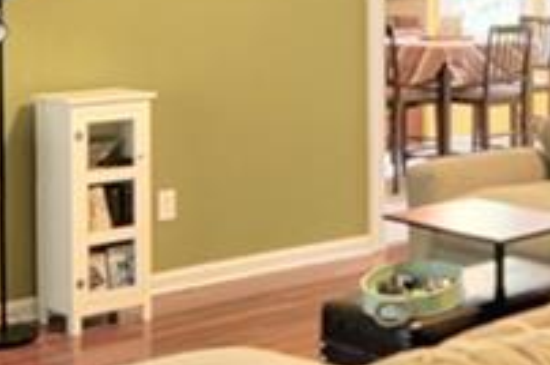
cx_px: 466
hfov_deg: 23.9
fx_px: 1274
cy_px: -34
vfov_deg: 15.9
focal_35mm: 84
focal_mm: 11
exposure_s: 1/10
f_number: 2.8
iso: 100
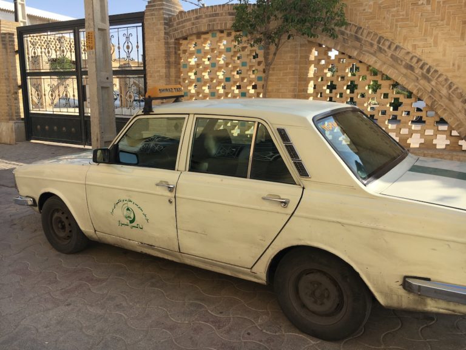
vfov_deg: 48.2
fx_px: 390
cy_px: 175
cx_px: 233
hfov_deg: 61.7
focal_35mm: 29
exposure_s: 1/785
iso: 25
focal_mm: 4.15
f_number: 2.2
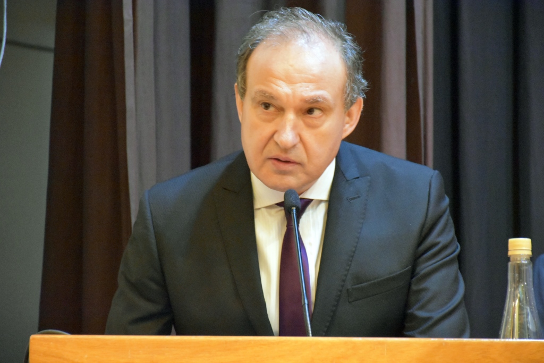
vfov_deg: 8.2
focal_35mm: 168
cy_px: 182
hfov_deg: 12.2
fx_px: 2539
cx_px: 272
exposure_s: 1/25
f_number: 5.6
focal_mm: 112
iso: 12800
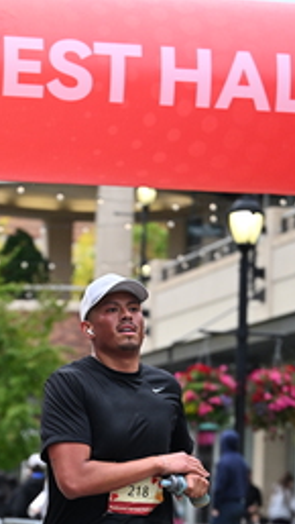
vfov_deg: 13.5
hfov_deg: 7.7
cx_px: 52
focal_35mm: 157
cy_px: 508
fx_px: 2178
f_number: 2.8
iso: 1250
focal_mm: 70
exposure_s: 1/2500
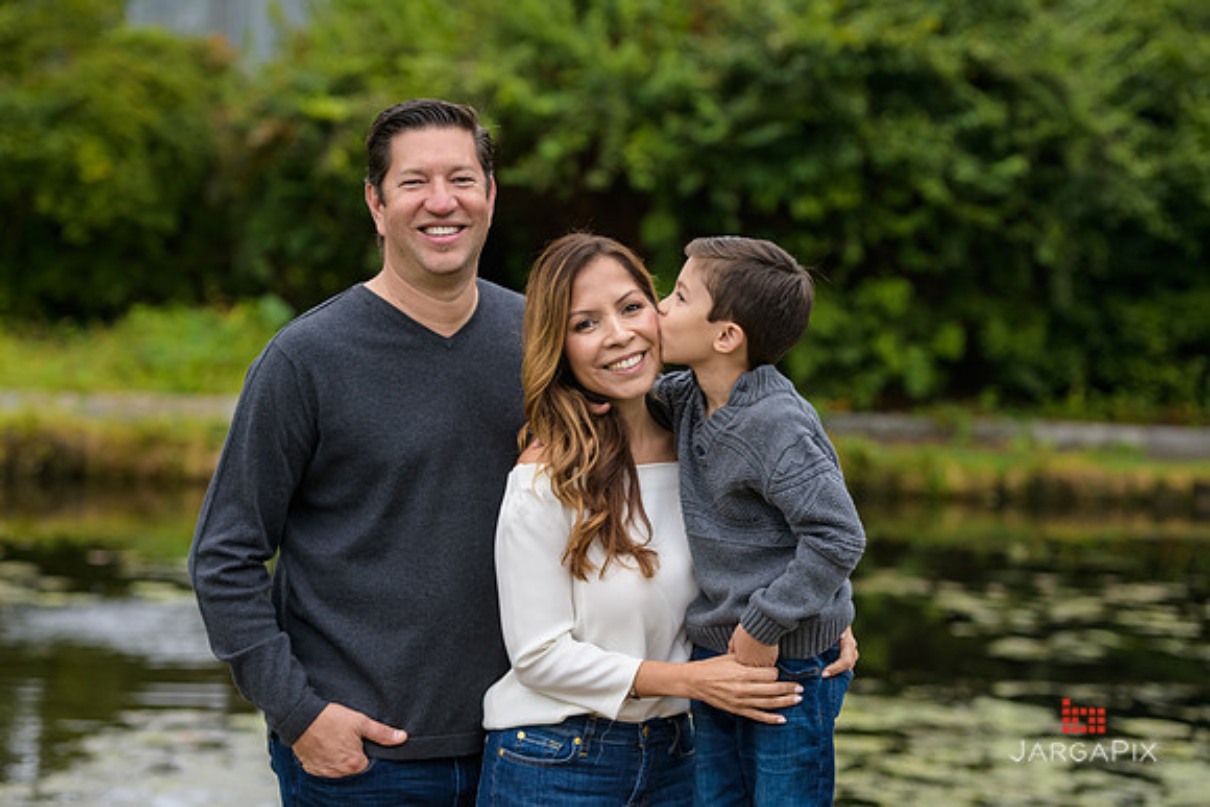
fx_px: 4067
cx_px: 584
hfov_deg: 16.9
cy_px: 398
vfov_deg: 11.3
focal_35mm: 121
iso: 400
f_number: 4
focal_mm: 102
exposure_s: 1/400
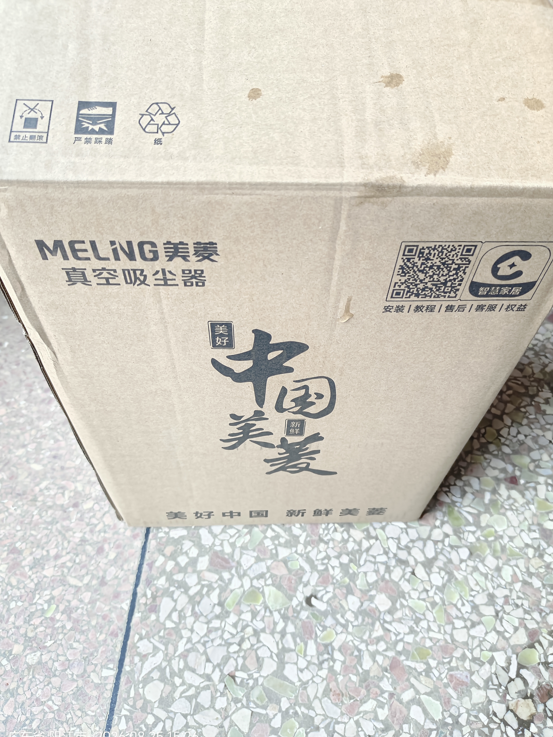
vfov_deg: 71.6
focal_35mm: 24
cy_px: 377
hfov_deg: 56.8
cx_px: 280
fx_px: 511
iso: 867
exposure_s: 1/50
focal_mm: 5.56
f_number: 1.88
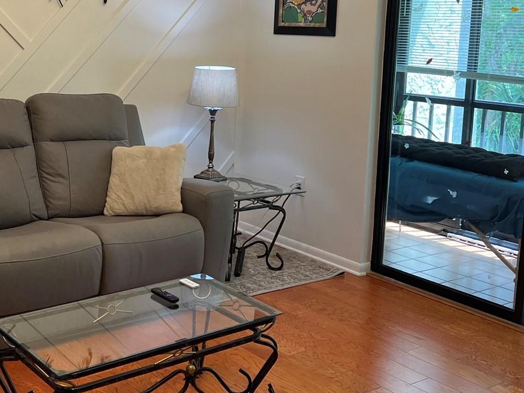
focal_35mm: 51
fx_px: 772
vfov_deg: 28.2
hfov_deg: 36.7
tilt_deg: -6.3
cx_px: 136
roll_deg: -0.9
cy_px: 107
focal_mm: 5.7
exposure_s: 1/120
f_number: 1.5
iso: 64
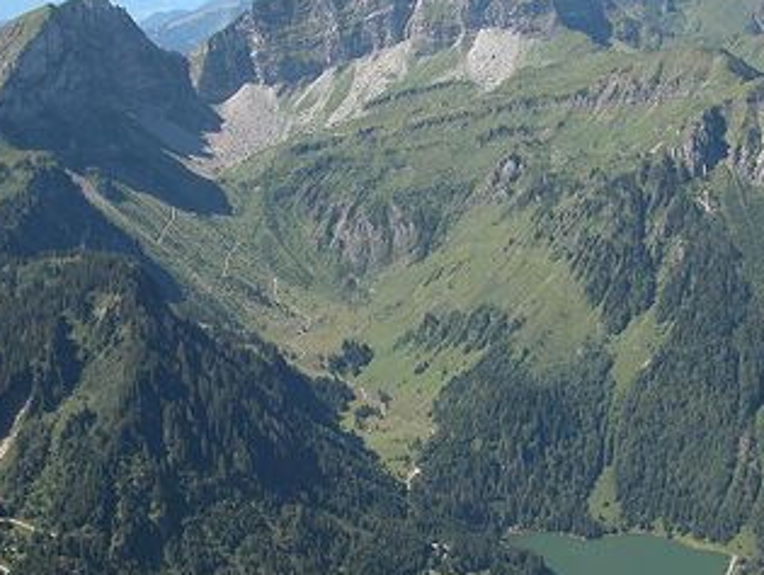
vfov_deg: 21.0
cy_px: 255
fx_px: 1547
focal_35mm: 70
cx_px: 471
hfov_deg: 27.7
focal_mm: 11.6
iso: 100
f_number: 5.3
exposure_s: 1/264
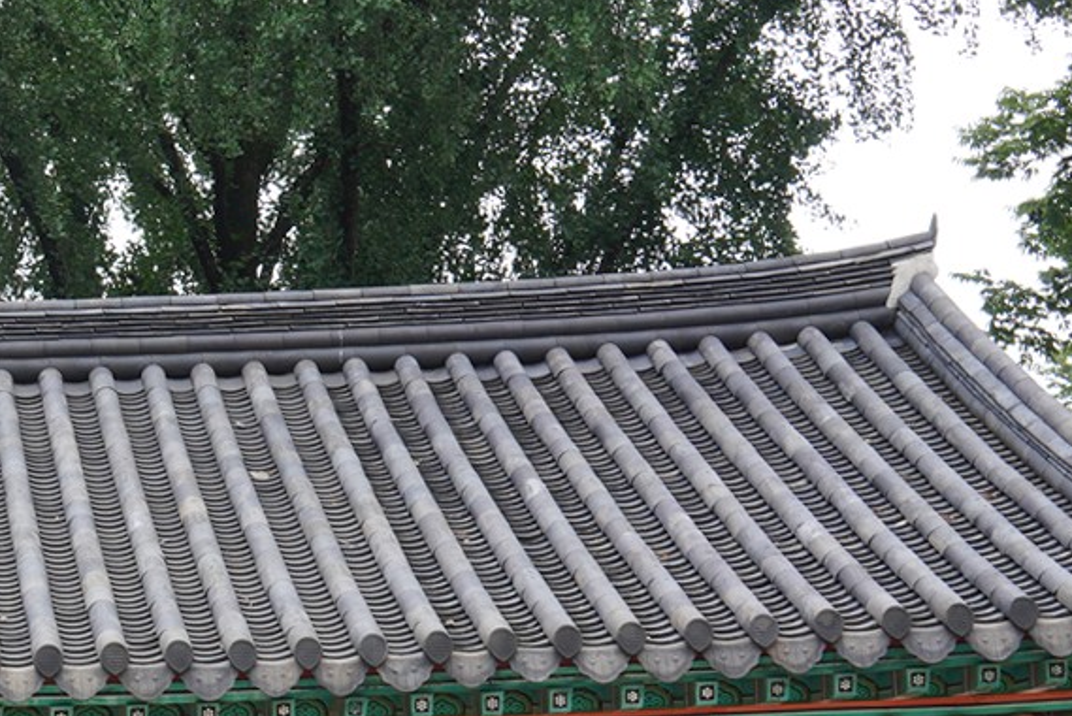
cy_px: 1038
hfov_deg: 16.0
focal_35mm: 123
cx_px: -228
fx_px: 3664
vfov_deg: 10.8
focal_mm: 35
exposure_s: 1/100
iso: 200
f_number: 11
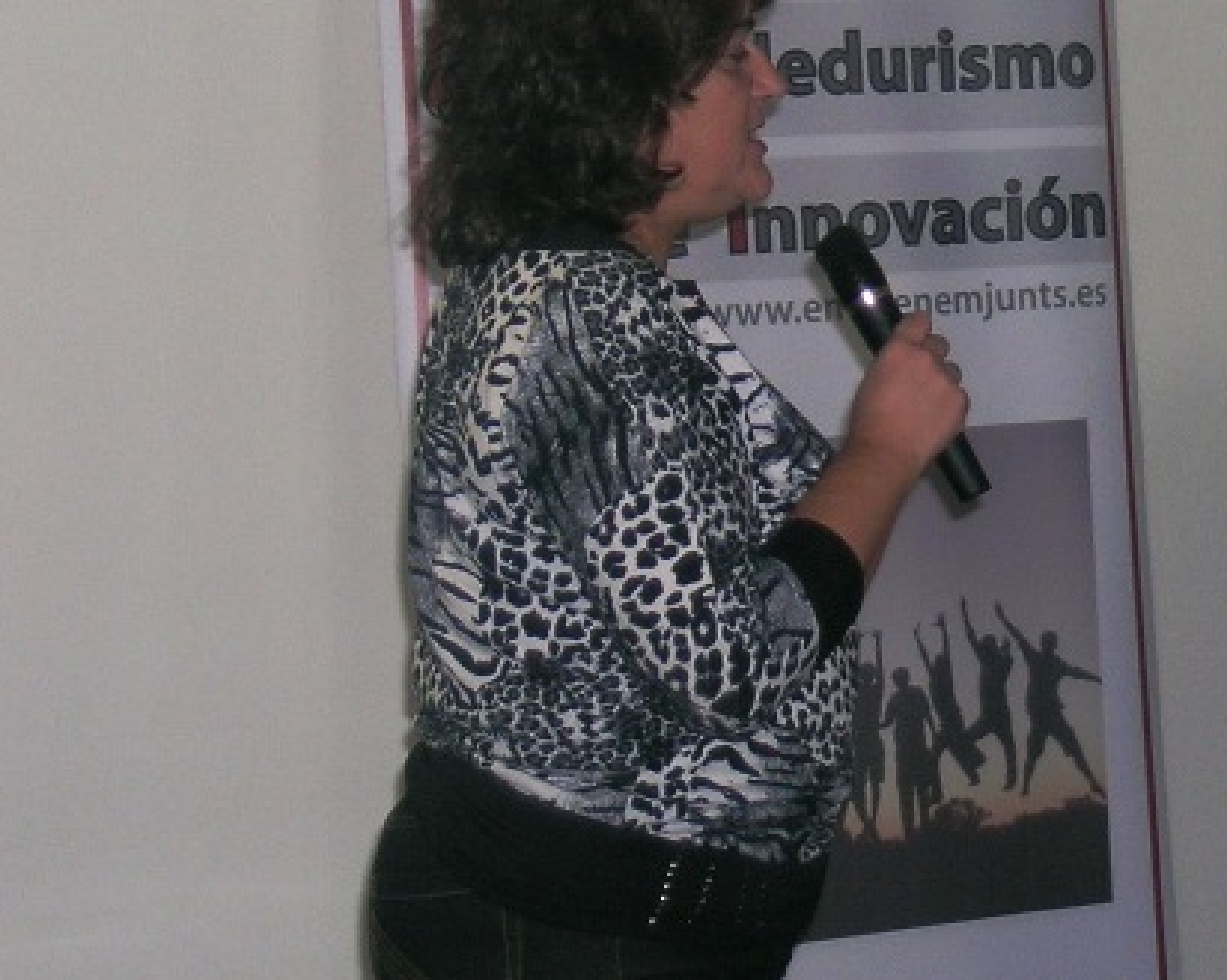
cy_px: 134
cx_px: 1047
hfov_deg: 15.5
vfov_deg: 12.4
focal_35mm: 123
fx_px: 4464
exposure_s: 1/60.1
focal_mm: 10.3
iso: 50
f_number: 3.4
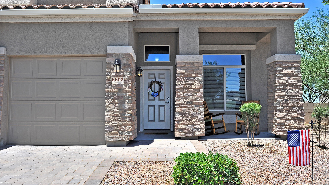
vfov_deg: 31.9
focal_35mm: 37
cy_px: 79
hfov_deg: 54.0
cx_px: 164
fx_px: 323
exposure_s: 1/320
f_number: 10
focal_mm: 35
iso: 320
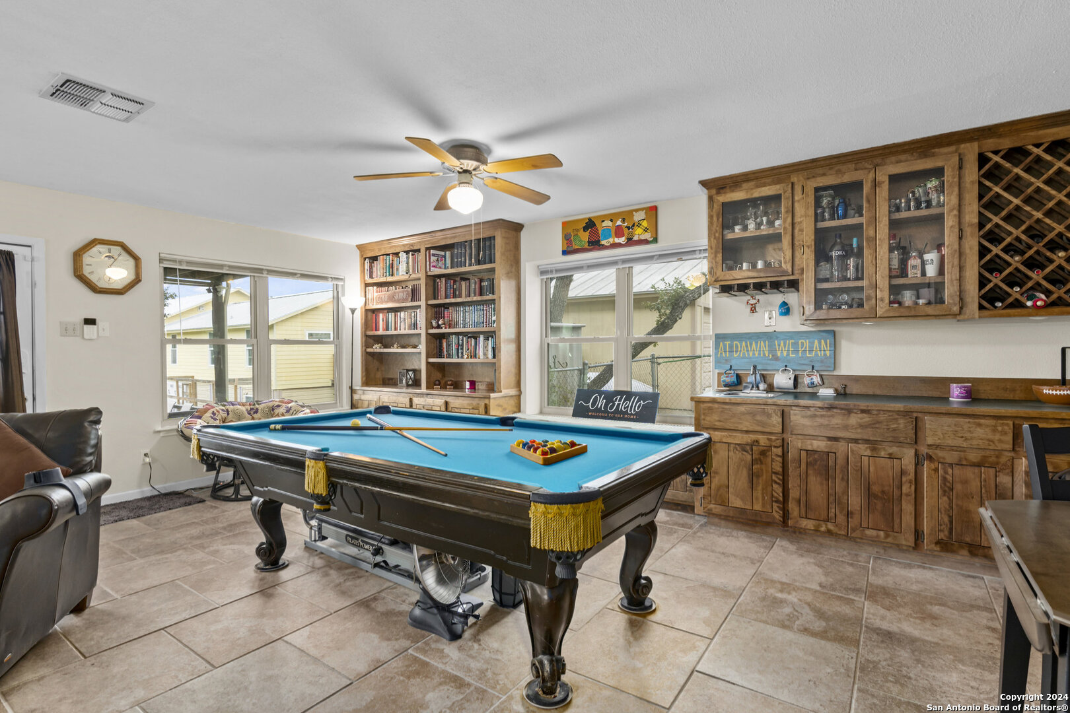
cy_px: 356
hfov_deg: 93.3
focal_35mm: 17
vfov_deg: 70.4
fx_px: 505
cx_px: 535
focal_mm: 17
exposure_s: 1/1.67
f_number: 6.3
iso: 320
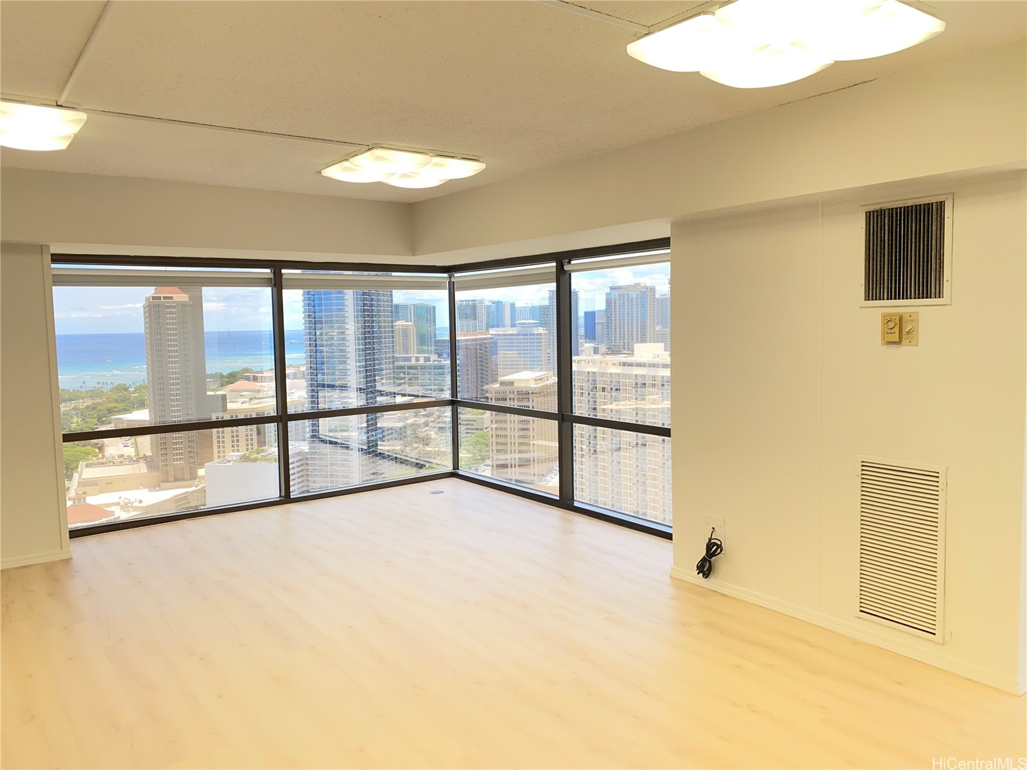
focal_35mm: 26
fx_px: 771
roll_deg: +0.4
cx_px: 514
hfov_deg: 67.3
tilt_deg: -3.7
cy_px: 385
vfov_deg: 53.1
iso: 32
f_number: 1.8
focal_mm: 4.25
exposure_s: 1/193
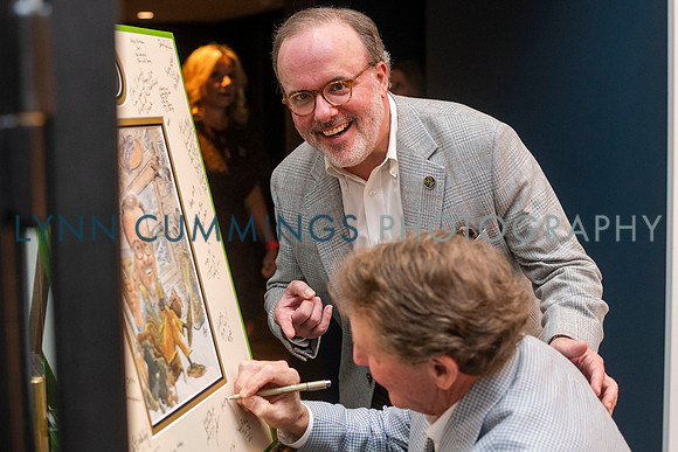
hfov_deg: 32.3
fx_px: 1169
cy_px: 226
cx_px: 339
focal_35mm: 62
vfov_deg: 21.9
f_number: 4
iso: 1250
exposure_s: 1/125
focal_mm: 58
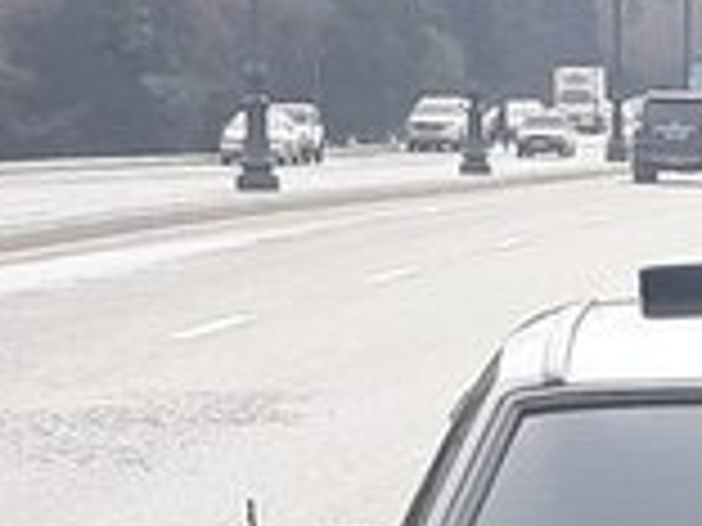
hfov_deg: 16.2
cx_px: 950
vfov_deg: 12.1
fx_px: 2312
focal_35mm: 114
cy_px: 910
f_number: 1.7
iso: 40
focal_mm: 3.71
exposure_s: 1/964
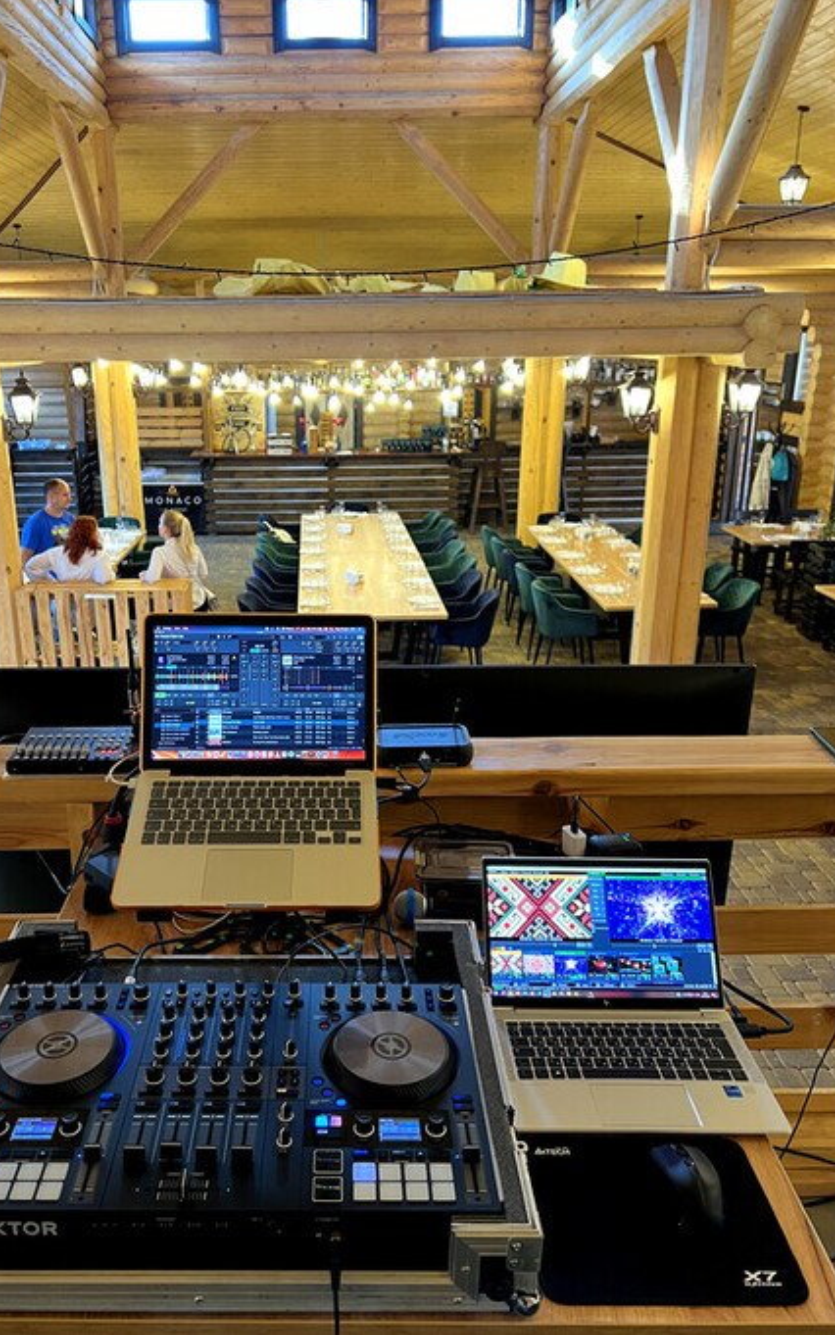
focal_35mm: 28
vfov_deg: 66.5
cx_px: 340
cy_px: 661
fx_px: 1019
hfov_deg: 44.4
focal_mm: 5.7
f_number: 1.5
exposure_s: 1/50
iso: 320
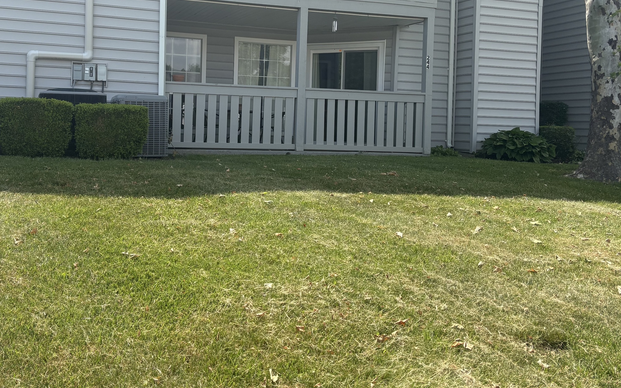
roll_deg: -1.1
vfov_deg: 31.7
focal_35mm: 40
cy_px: 127
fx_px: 677
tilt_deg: -0.8
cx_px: 247
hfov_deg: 49.0
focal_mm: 5.96
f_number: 1.6
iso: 50
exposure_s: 1/1901
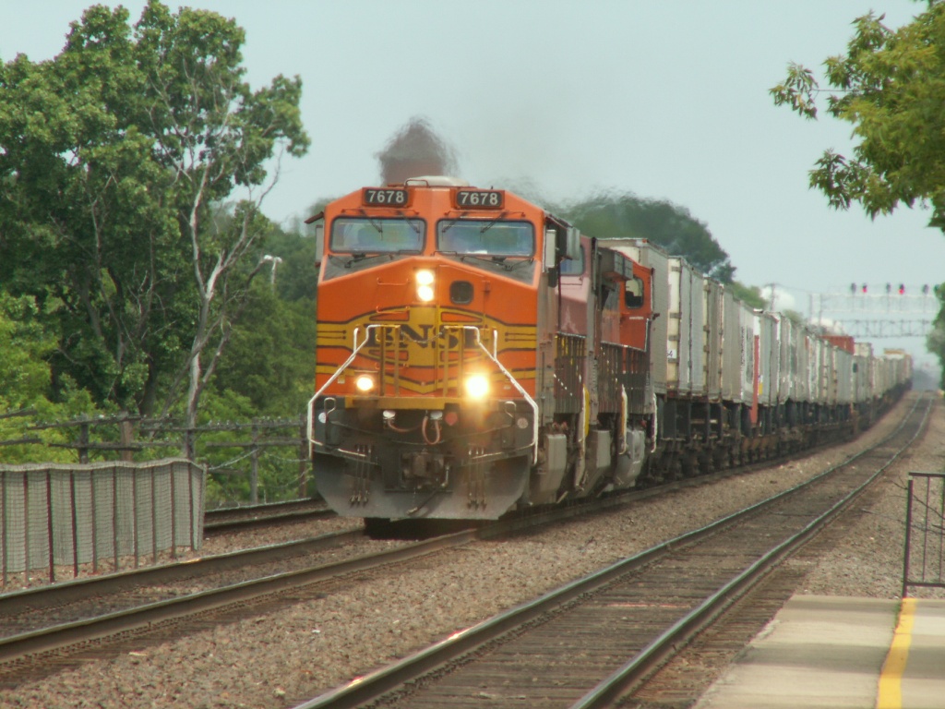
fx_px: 11466
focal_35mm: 420
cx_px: 472
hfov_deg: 4.7
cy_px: 354
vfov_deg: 3.5
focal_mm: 69.45
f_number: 5.6
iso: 50
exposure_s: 1/250
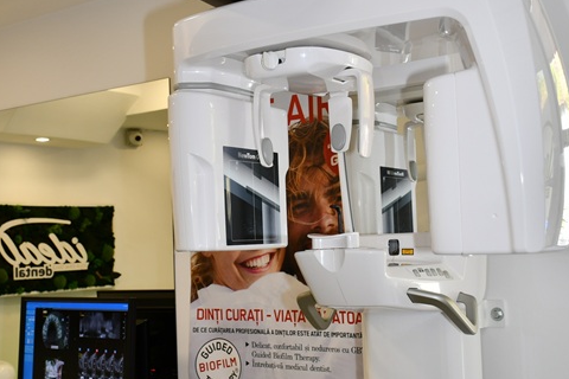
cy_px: 188
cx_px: 288
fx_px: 790
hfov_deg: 39.6
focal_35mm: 50
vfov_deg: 27.0
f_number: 4
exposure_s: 1/30
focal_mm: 20
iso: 100
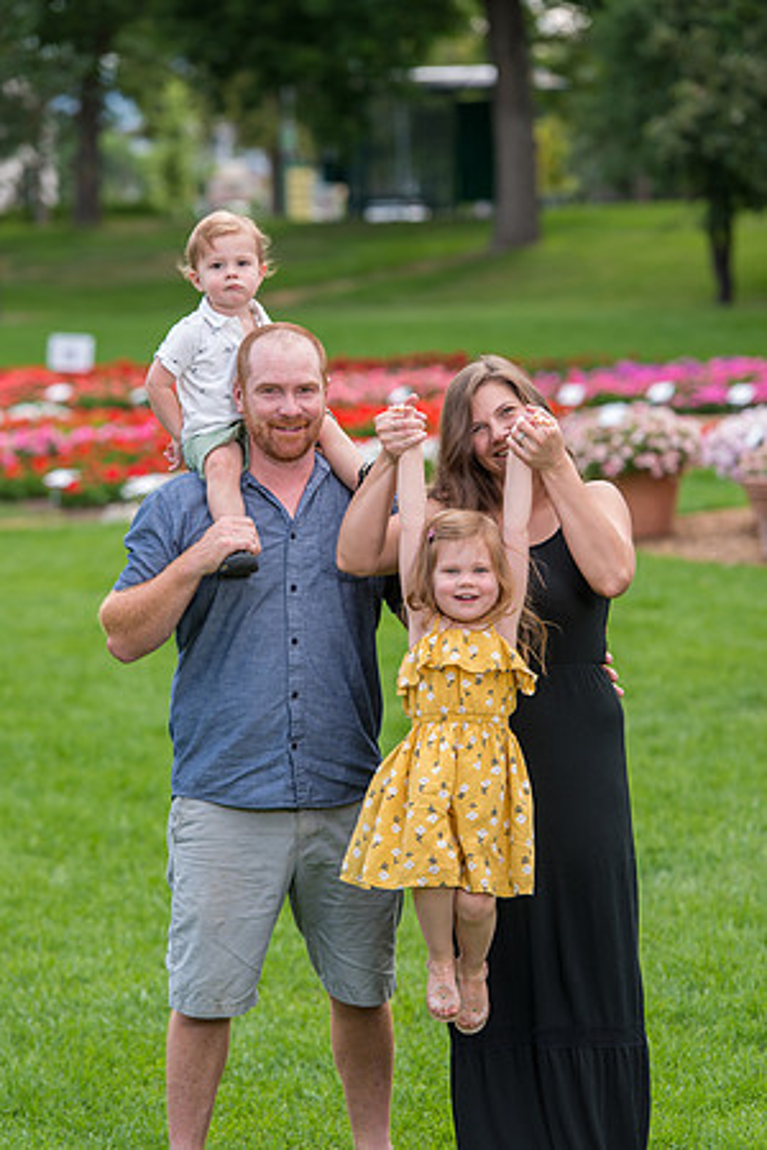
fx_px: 4314
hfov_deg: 10.2
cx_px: 384
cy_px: 575
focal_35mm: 135
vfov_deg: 15.2
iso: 200
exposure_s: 1/250
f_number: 4.5
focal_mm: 135
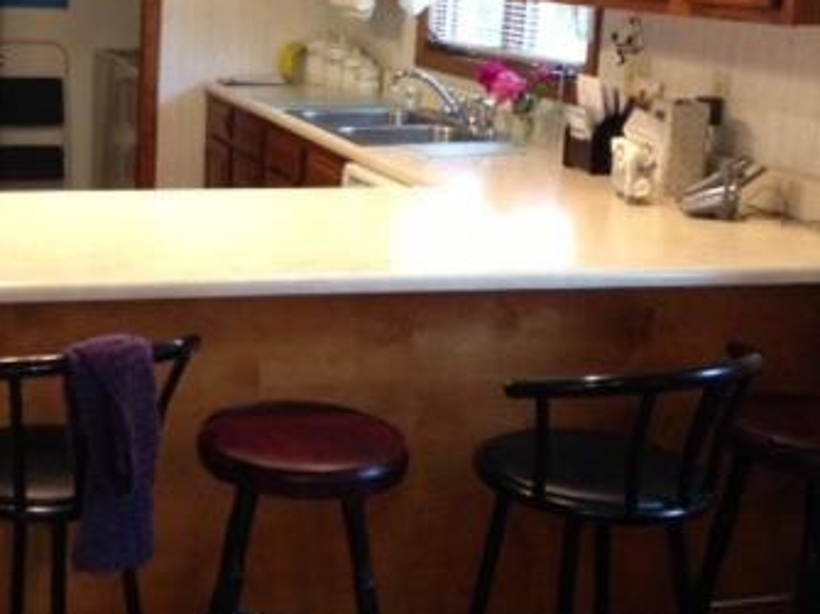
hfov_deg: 29.7
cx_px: 114
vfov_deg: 23.1
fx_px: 1492
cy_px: 161
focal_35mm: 63
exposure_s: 1/20
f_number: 2.4
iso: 200
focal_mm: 4.13
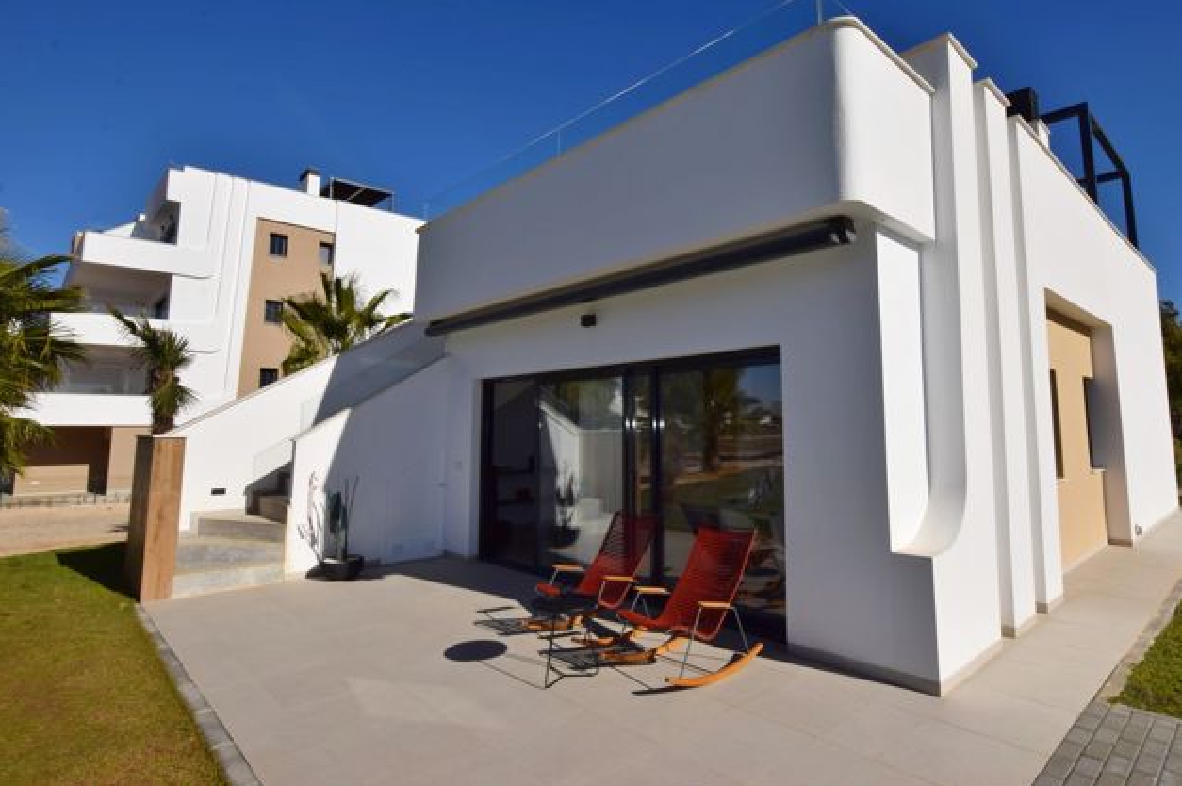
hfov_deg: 87.9
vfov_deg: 65.5
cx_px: 659
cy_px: 348
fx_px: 609
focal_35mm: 19
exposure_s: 1/200
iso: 100
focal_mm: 11
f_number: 14
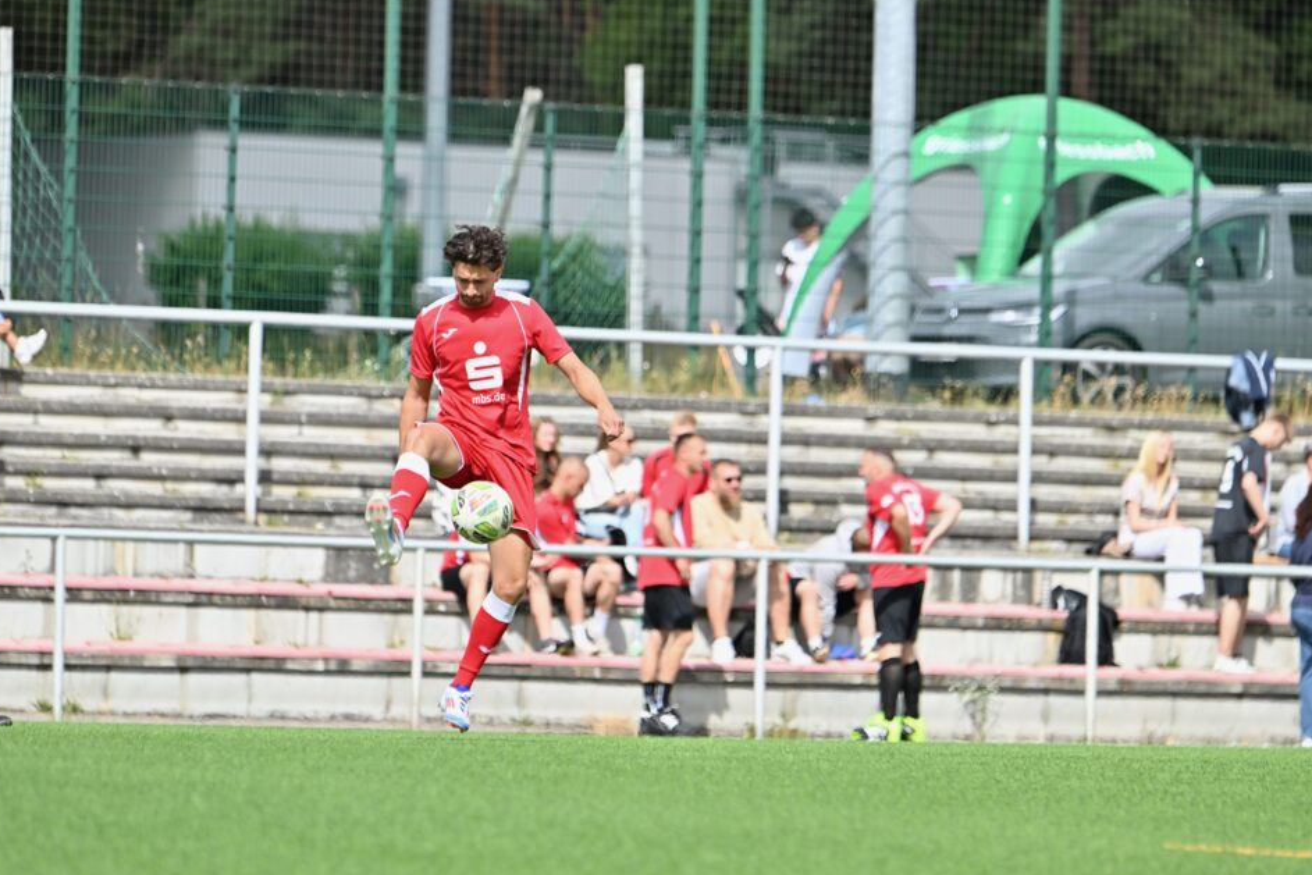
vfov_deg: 4.4
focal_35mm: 315
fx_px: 11481
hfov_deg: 6.5
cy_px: 443
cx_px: 625
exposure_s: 1/1600
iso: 320
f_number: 5.6
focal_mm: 290
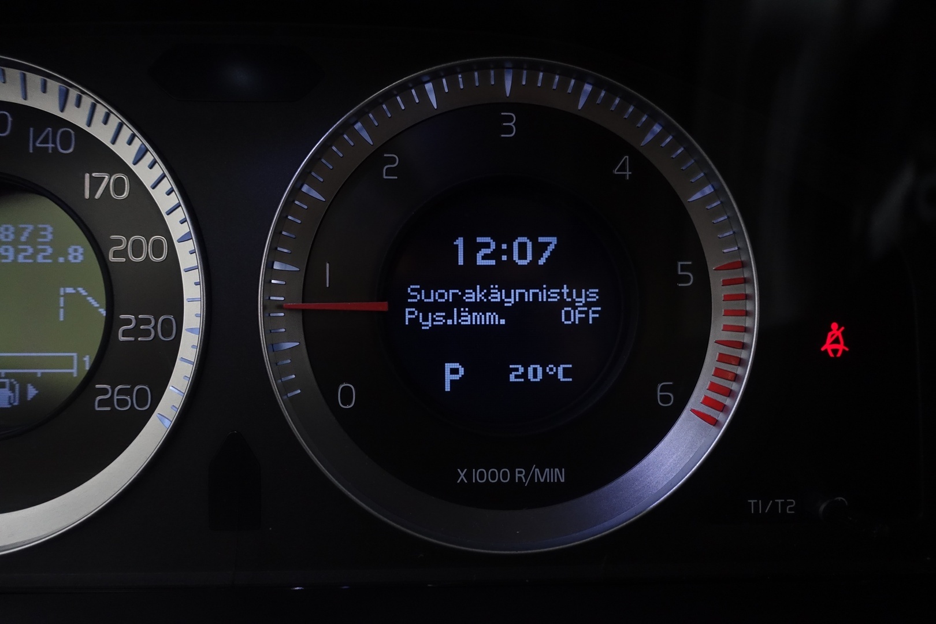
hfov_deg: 73.7
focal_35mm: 24
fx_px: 624
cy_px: 312
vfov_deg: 53.1
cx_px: 468
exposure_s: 1/60
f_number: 2.5
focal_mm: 8.8
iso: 1000
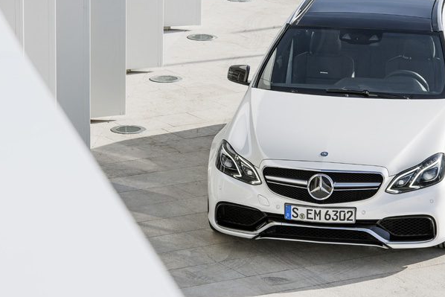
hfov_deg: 10.0
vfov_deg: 6.7
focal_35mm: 206
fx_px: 2547
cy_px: 131
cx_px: 228
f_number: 11
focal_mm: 145
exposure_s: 1/125
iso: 100
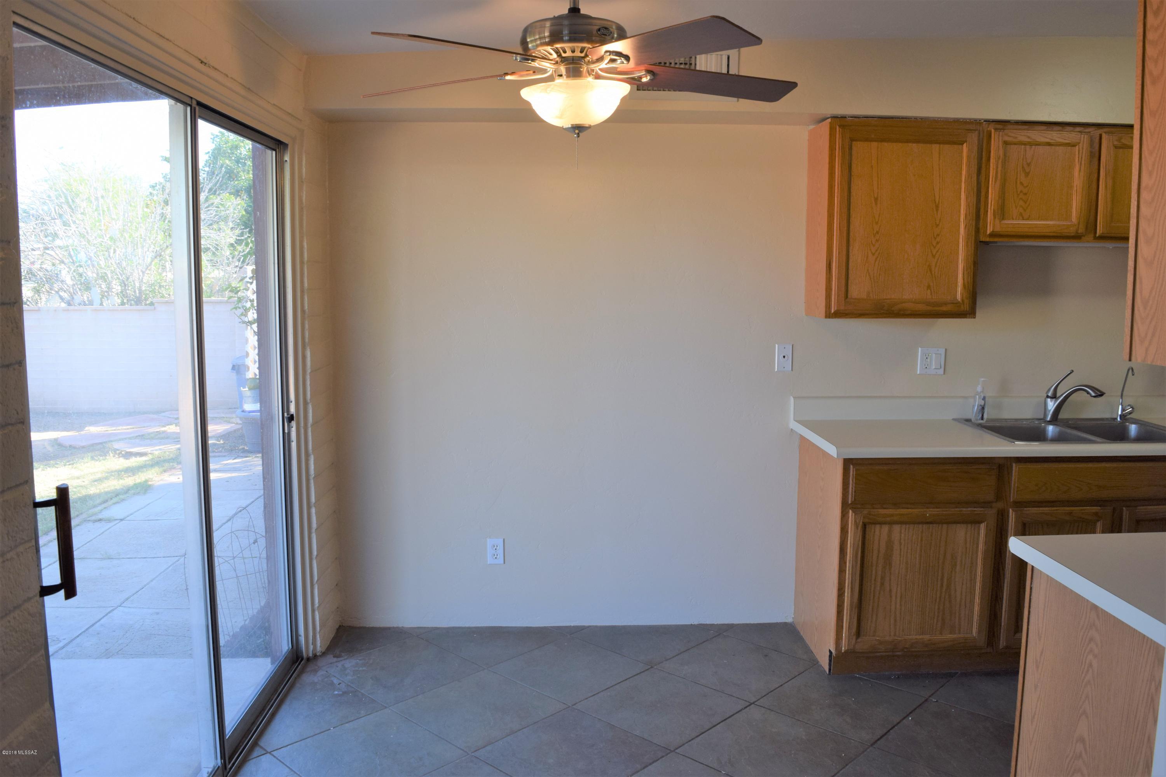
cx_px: 583
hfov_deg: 67.4
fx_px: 874
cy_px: 388
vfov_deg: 47.9
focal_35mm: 27
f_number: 5.6
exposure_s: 1/125
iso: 400
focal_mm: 18
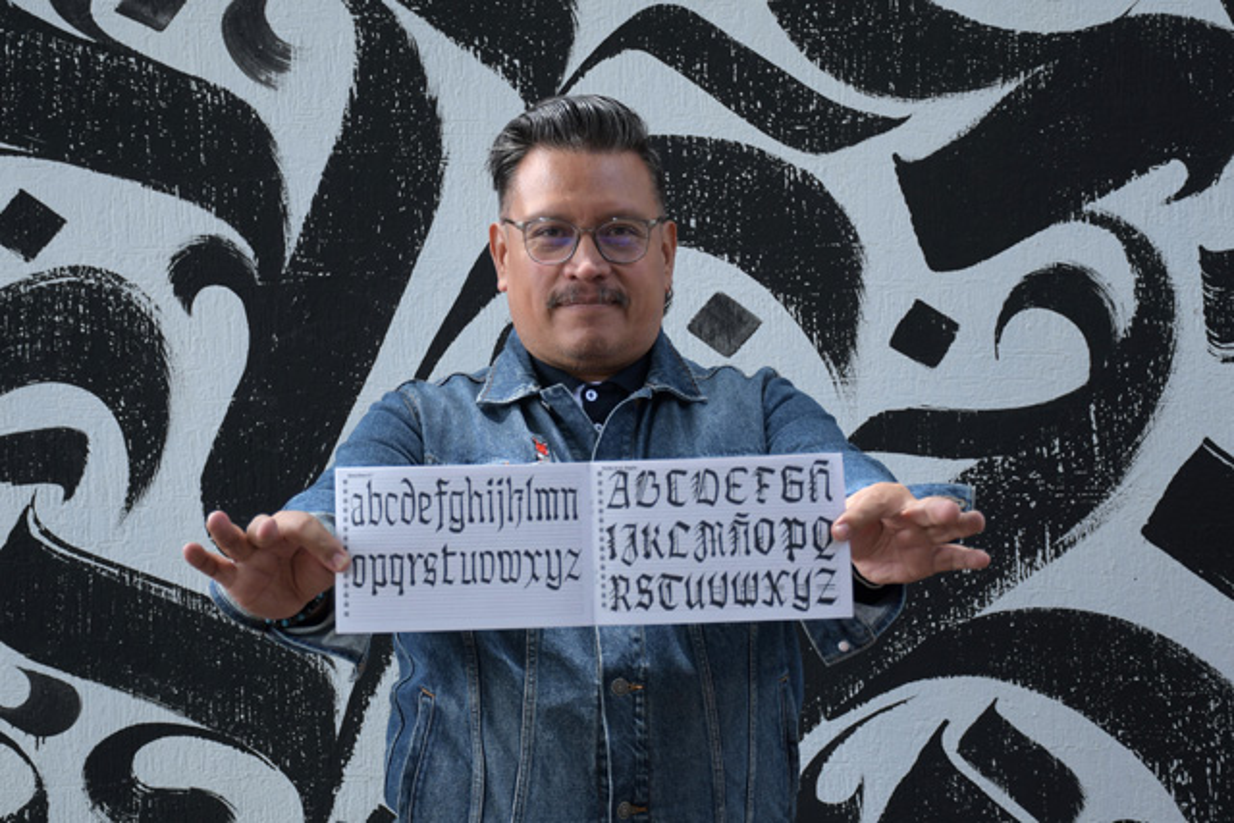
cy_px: 412
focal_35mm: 67
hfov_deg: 30.1
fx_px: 2297
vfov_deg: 20.3
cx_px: 617
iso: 200
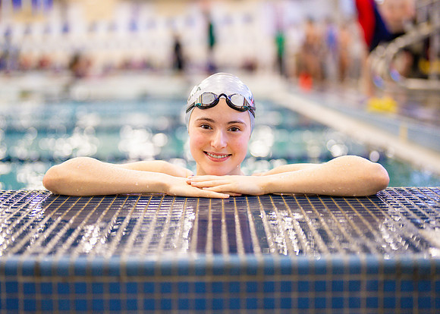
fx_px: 750
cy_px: 143
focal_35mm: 60
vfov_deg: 23.7
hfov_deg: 32.7
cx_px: 210
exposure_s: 1/500
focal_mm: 50
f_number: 1.2
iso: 500
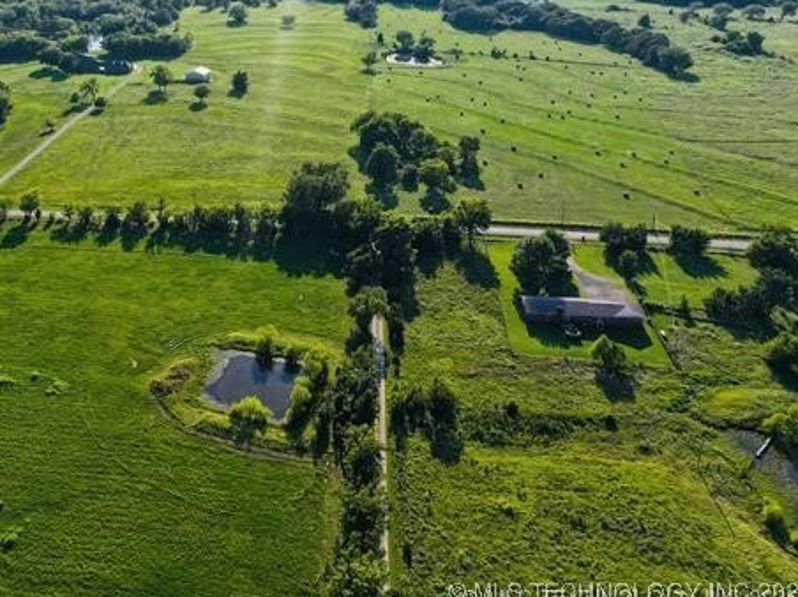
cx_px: 254
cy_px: 193
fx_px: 783
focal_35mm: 34
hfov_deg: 52.8
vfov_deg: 41.1
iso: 290
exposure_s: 1/4000
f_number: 2.8
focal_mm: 12.29
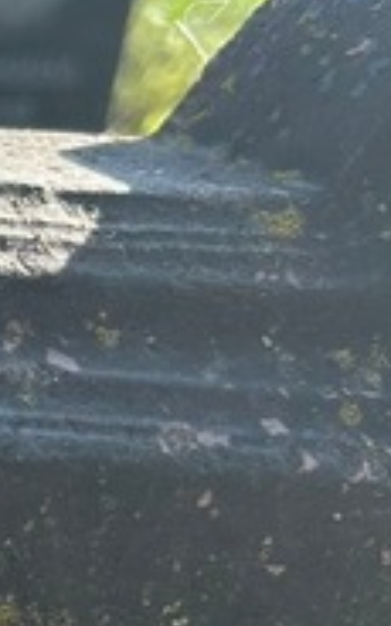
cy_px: 697
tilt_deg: -22.3
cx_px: -884
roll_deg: -5.2
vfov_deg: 16.8
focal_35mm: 120
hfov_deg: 8.6
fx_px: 2046
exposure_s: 1/797
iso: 50
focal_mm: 5.7
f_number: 1.5
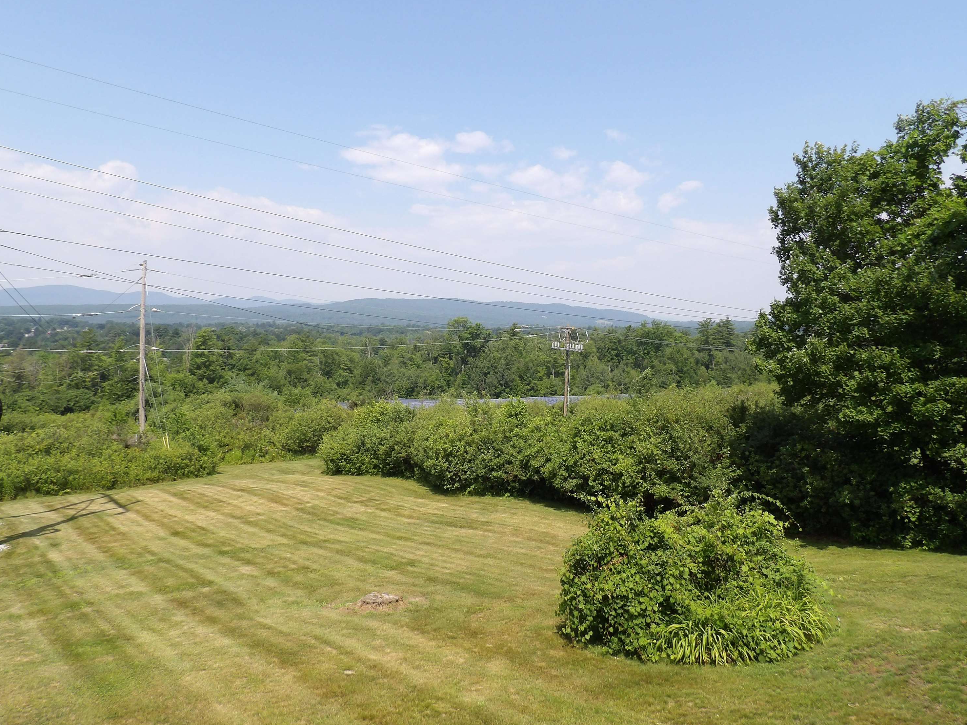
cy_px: 361
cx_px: 492
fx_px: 698
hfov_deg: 69.4
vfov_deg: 54.9
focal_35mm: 25
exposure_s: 1/480
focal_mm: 4.3
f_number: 4.6
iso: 100
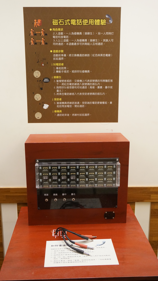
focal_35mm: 37
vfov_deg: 54.6
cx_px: 76
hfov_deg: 32.4
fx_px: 272
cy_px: 142
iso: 1600
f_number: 5.6
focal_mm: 23
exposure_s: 1/20
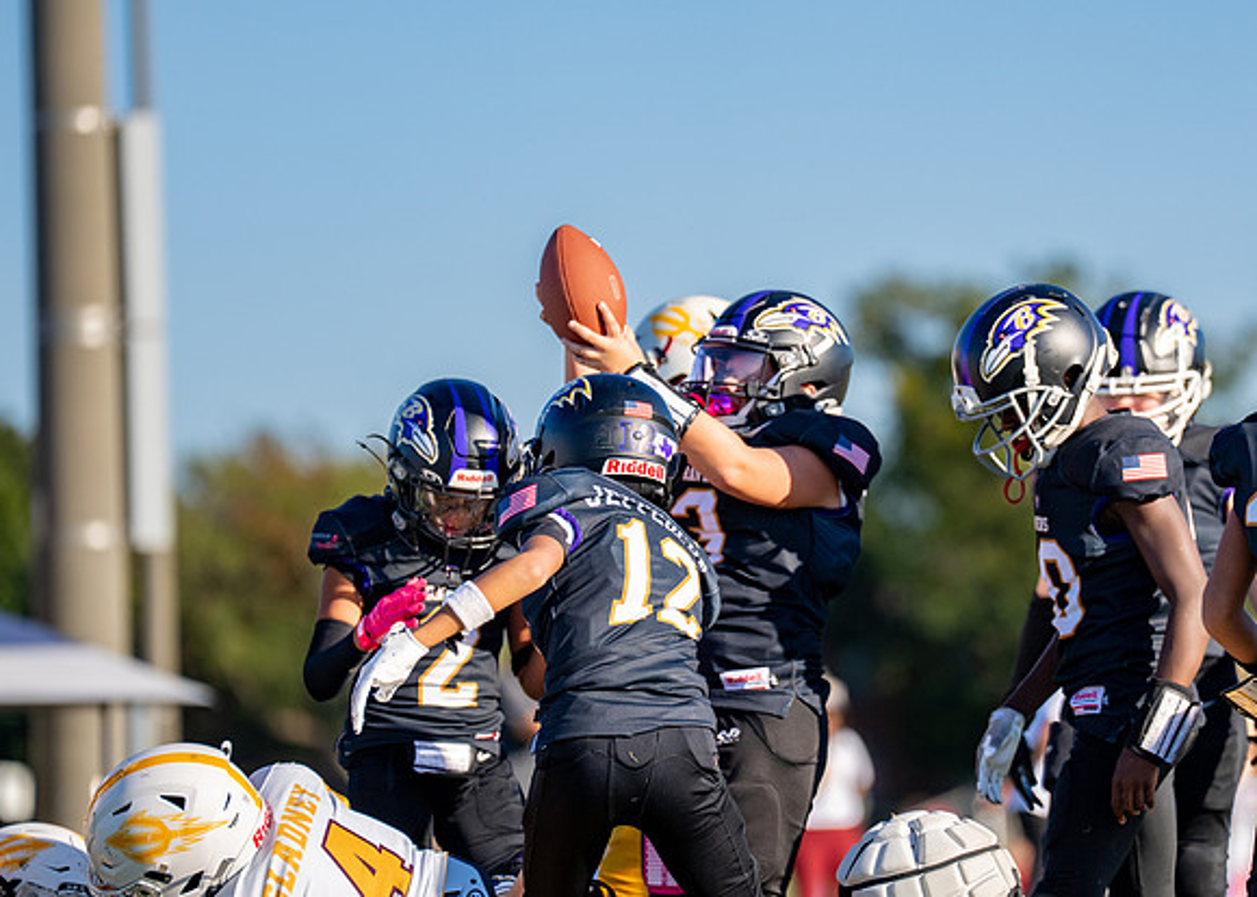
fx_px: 10705
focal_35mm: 300
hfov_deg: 6.7
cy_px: 513
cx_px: 717
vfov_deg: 4.8
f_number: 2.8
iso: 160
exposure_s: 1/3200
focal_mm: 200
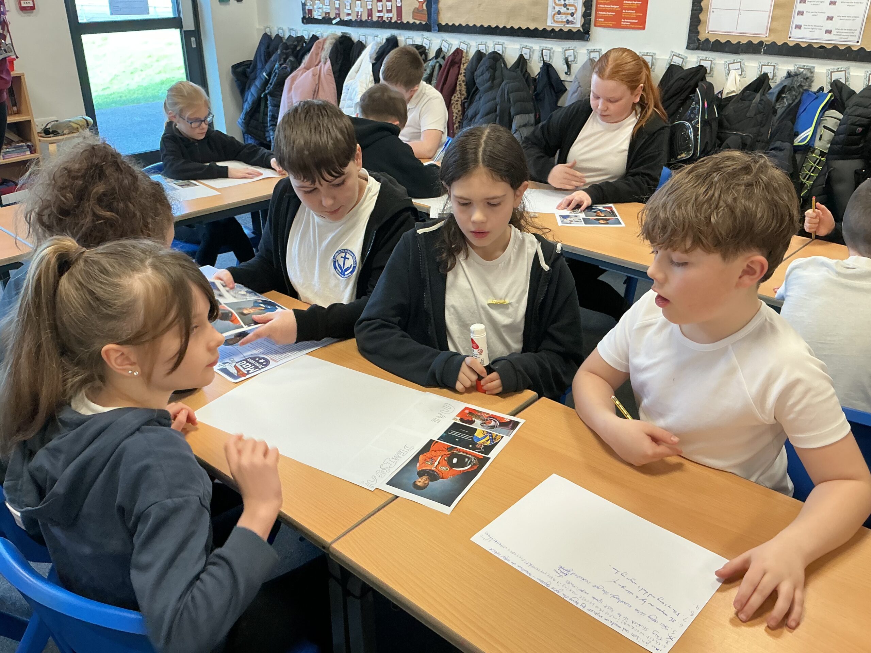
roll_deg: +0.8
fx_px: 730
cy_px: 326
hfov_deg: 61.7
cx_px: 436
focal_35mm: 29
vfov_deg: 48.2
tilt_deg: -27.0
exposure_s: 1/60
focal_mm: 3
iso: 100
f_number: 1.8
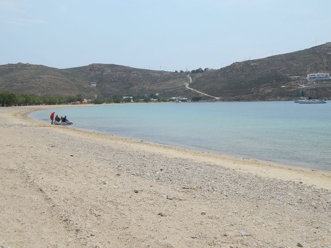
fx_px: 468
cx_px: 166
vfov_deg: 29.7
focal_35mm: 49
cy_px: 124
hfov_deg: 38.9
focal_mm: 8.6
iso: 125
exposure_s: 1/640
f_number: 7.4
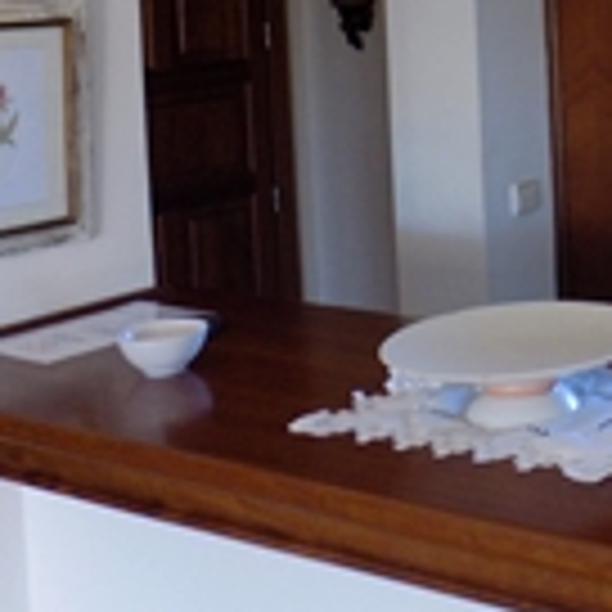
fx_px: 1340
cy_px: 0
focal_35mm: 67
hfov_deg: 22.9
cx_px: 792
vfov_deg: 24.5
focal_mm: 4
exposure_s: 1/30
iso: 140
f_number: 3.1
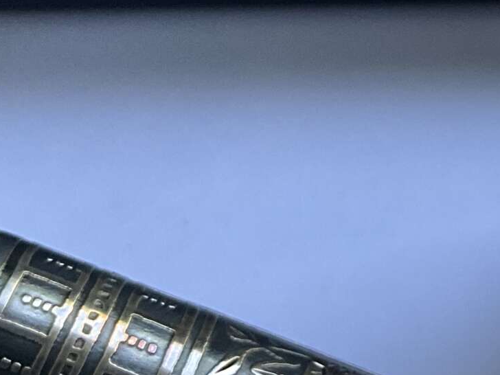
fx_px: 1473
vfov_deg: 14.2
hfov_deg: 17.8
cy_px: -35
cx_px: 678
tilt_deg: -57.1
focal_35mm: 102
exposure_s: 1/119
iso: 64
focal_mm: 3
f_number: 1.8
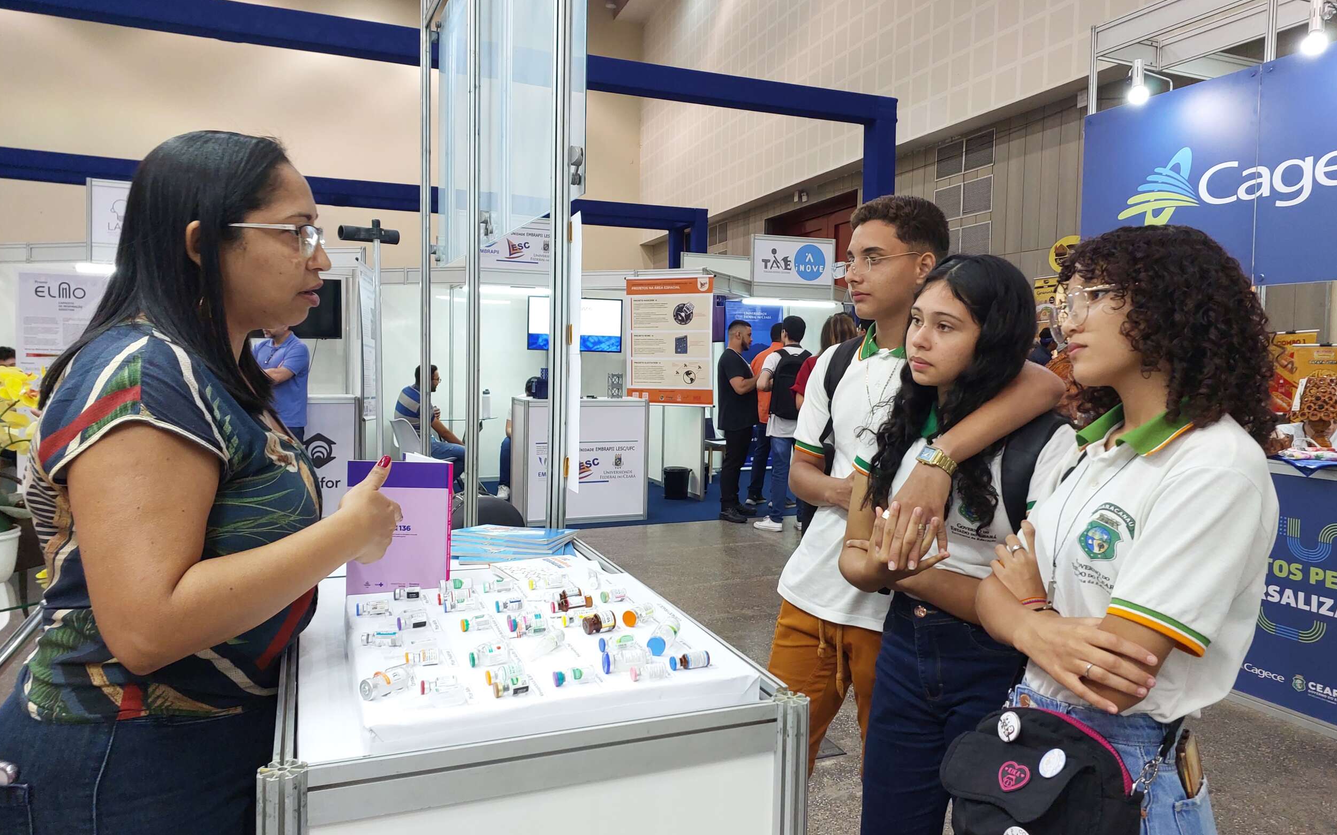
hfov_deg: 72.5
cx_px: 681
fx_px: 911
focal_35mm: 25
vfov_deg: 49.2
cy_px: 392
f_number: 1.8
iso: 200
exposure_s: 1/60
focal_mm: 5.06
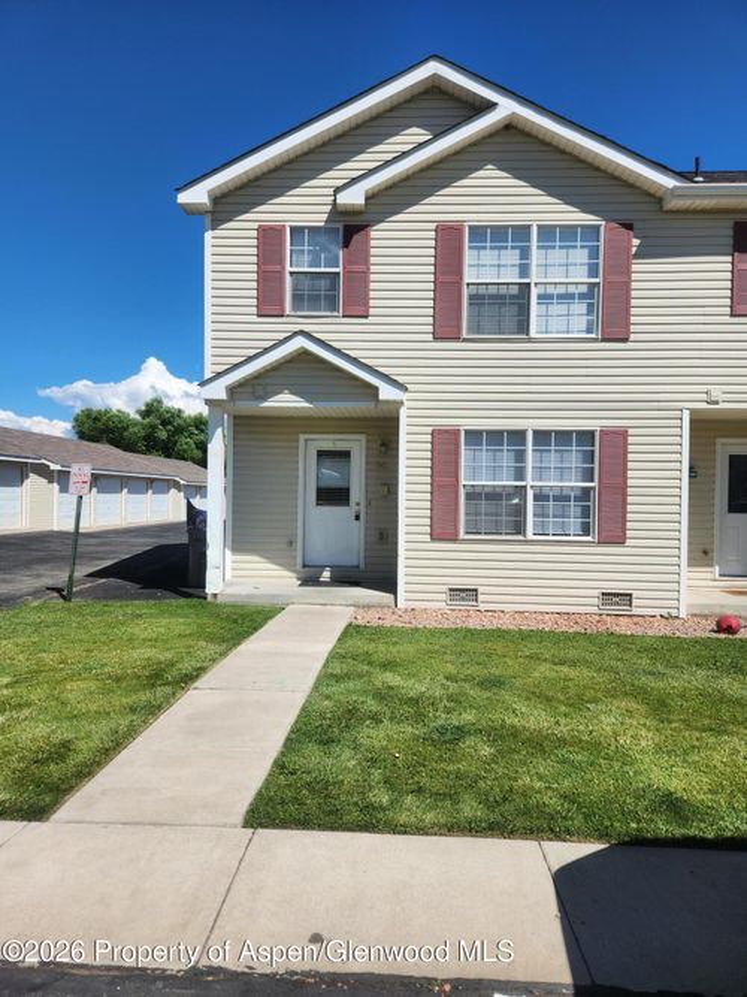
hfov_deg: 58.9
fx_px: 662
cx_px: 374
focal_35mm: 23
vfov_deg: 73.9
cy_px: 498
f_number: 1.8
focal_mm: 5.4
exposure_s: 1/2140
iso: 20
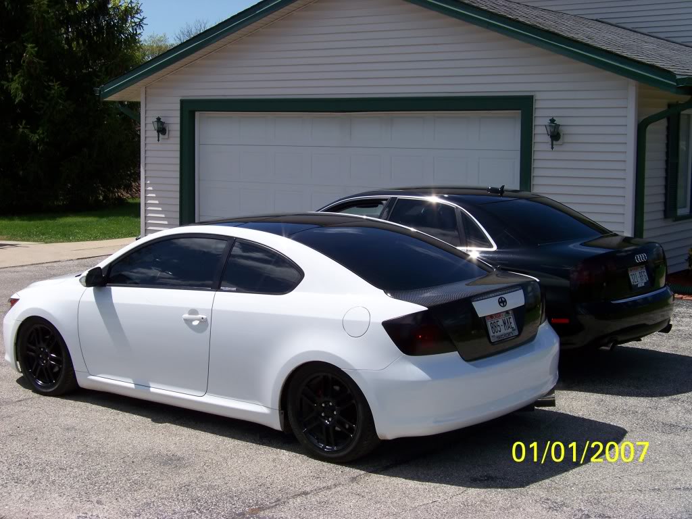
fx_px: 1099
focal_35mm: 55
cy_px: 260
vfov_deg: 26.6
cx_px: 346
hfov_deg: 34.9
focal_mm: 9.36
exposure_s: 1/640
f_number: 4.5
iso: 64
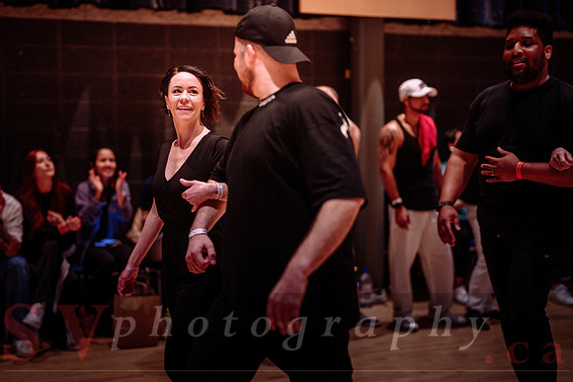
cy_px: 168
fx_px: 892
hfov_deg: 35.6
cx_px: 252
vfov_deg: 24.2
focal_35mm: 56
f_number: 1.2
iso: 1600
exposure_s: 1/200
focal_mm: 50
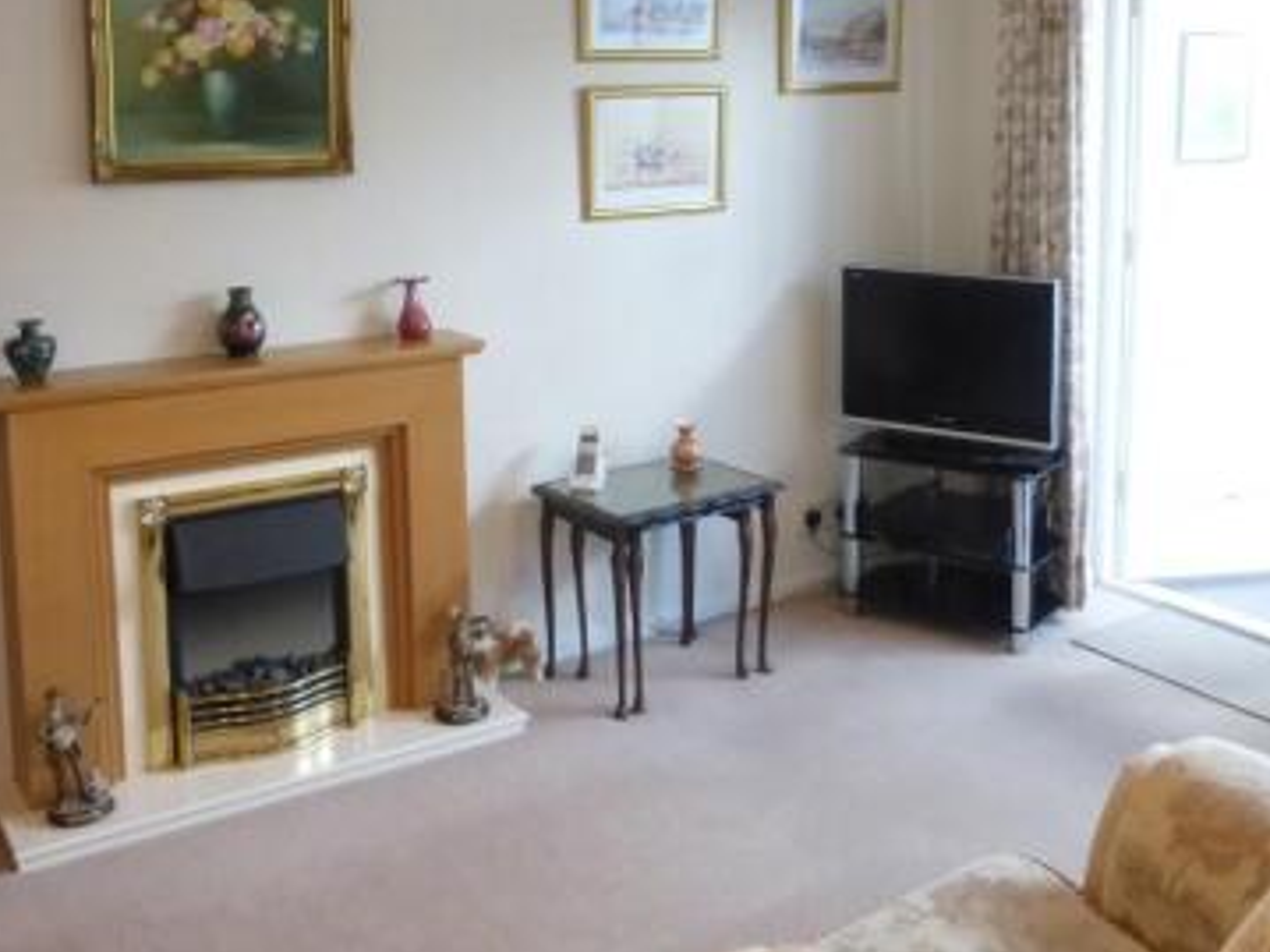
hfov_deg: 47.8
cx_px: 720
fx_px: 1430
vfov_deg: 35.9
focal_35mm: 39
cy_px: 225
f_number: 3.3
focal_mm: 4.3
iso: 400
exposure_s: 1/25
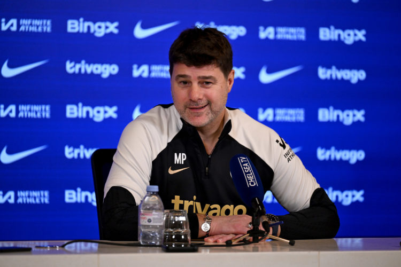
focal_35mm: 200
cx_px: 200
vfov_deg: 6.9
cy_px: 134
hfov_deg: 10.3
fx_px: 2228
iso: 2500
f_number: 2.8
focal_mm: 200
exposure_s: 1/500
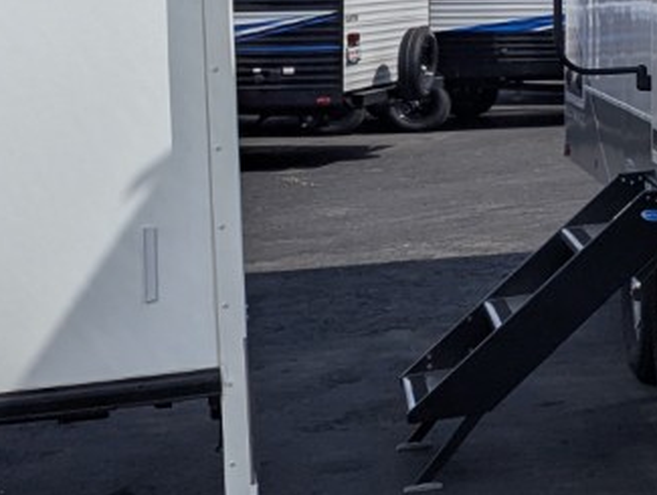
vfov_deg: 14.0
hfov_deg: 15.2
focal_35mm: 103
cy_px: -109
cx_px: 1335
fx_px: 1959
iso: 45
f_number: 1.85
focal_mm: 6.81
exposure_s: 1/4525
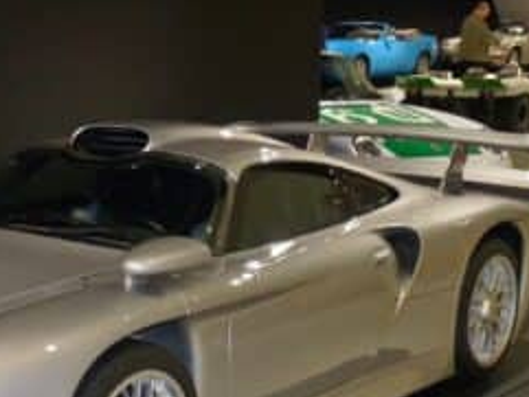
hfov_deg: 23.4
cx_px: 48
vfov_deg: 18.0
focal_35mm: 81
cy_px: 334
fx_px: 1238
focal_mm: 6.9
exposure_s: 1/30
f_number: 3
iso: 125
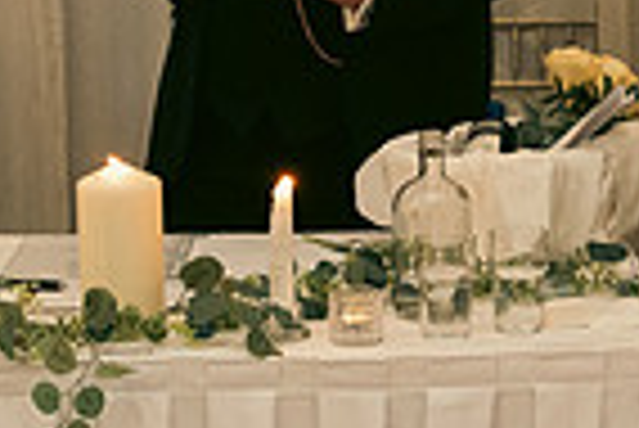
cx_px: 670
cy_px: 196
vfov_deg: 9.6
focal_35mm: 143
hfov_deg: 14.1
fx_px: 2541
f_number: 3.5
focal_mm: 35
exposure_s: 1/160
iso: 2500
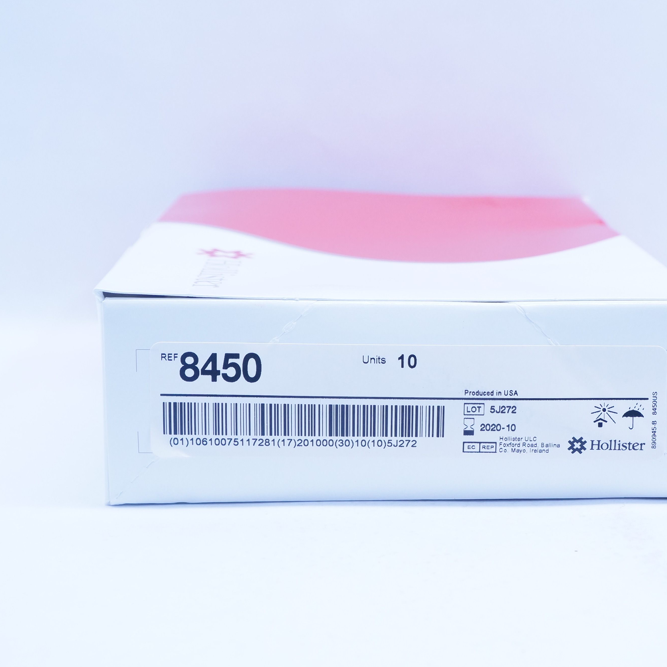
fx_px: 1548
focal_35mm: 71
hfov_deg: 24.3
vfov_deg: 24.3
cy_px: 351
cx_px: 399
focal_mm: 30
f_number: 5.6
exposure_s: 1/125
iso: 800
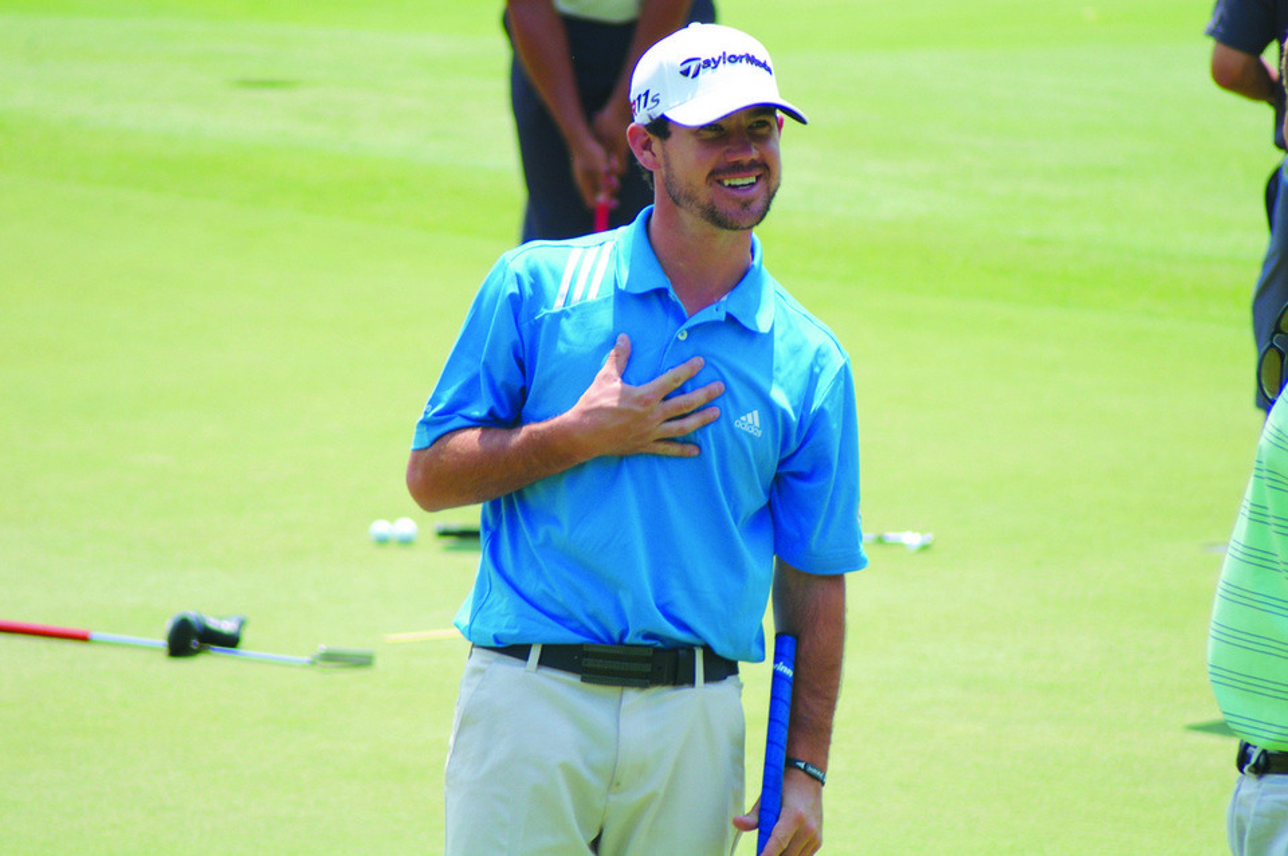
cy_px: 428
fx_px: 11258
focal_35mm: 315
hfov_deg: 6.5
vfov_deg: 4.4
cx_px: 644
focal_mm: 210
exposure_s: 1/750
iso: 400
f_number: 8
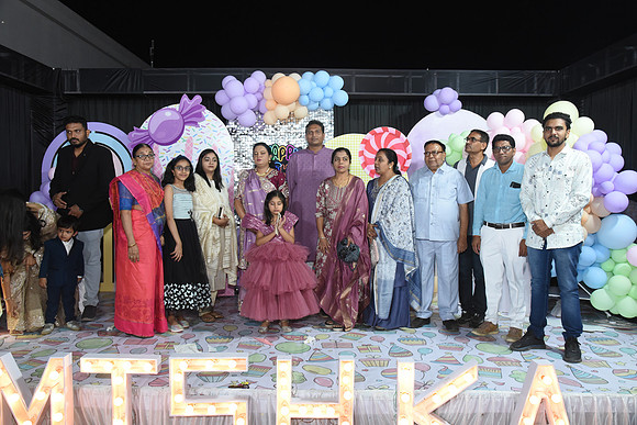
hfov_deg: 67.4
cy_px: 212
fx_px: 478
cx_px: 318
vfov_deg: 48.0
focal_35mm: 27
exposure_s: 1/160
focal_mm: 27
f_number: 6.3
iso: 2500
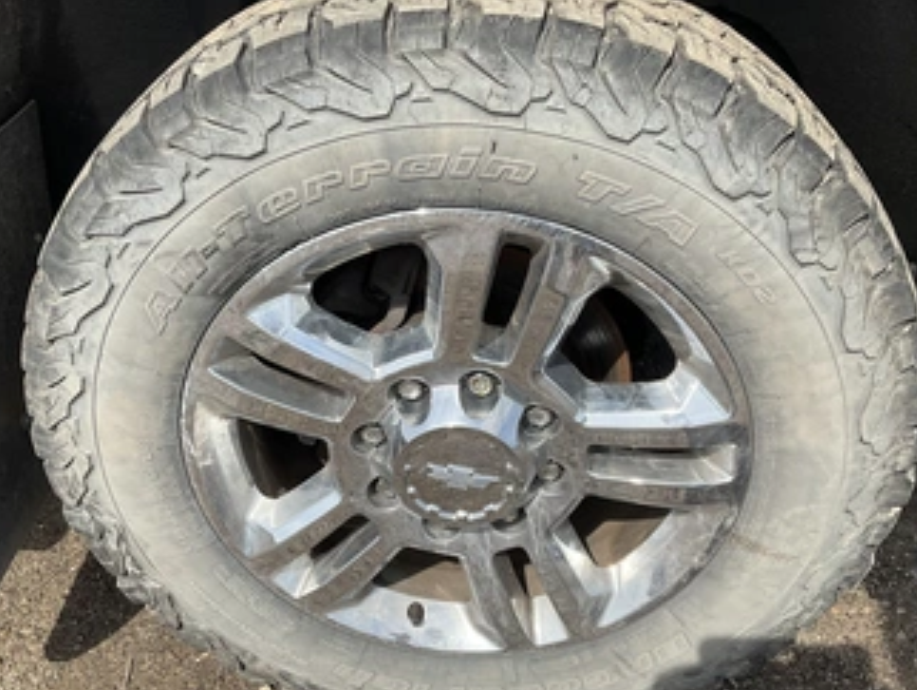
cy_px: 379
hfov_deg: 51.3
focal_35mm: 36
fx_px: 954
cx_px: 433
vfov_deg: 39.7
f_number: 1.8
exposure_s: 1/1195
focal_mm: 3
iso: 25
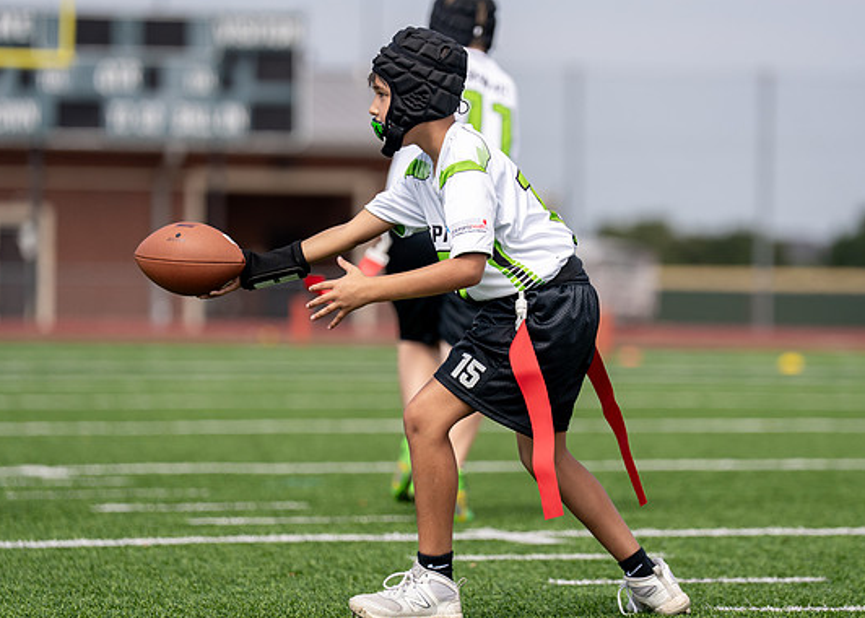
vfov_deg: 7.0
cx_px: 503
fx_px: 5061
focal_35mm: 206
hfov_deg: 9.8
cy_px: 289
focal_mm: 152
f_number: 2.8
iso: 200
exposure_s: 1/4000
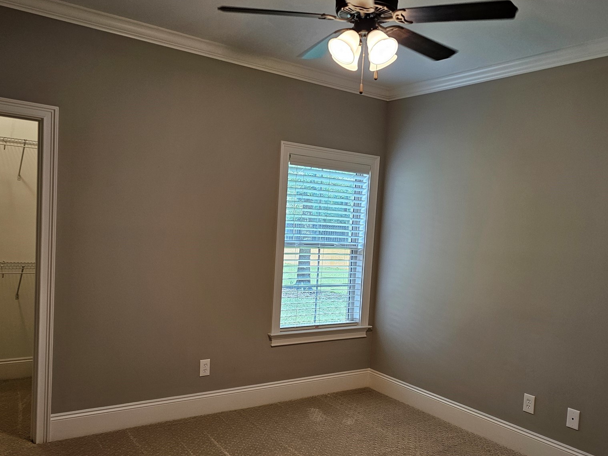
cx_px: 320
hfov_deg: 58.3
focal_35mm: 31
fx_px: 545
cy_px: 258
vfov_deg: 45.4
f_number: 1.7
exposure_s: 1/120
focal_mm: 6.3
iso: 125
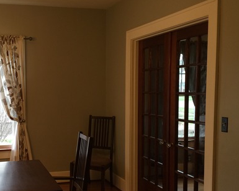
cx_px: 67
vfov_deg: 32.0
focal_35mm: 47
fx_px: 332
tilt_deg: -4.5
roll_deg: +0.0
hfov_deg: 38.8
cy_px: 115
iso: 50
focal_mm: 4.15
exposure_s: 1/15
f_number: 2.2
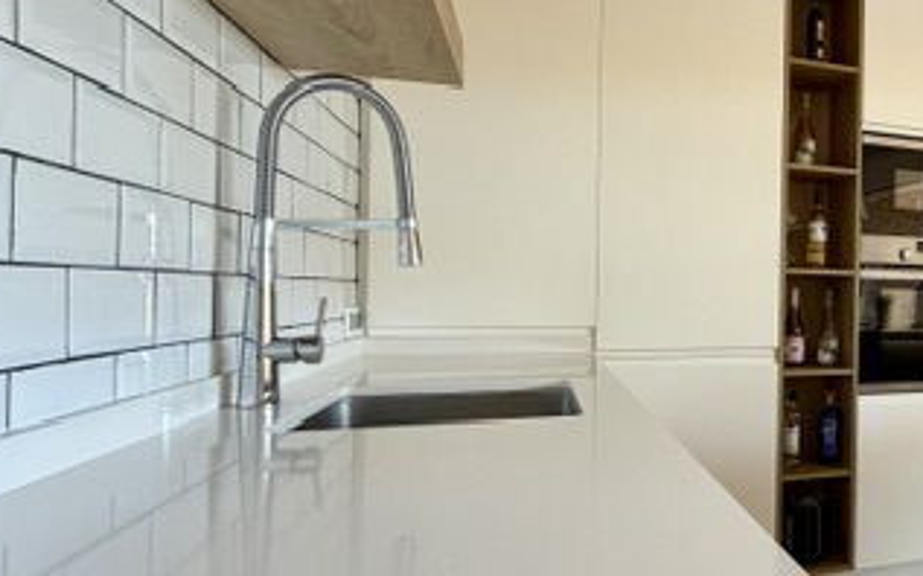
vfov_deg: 41.8
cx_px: 888
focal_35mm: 30
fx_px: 755
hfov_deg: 52.3
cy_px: 297
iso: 320
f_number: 2.2
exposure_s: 1/121
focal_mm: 2.22
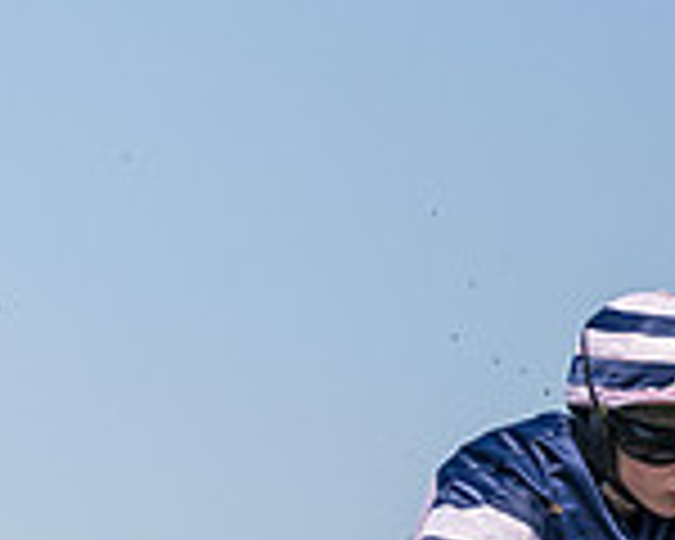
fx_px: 6513
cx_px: 1165
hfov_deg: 5.8
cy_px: 693
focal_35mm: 326
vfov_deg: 4.7
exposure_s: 1/4000
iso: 400
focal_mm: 70
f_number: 4
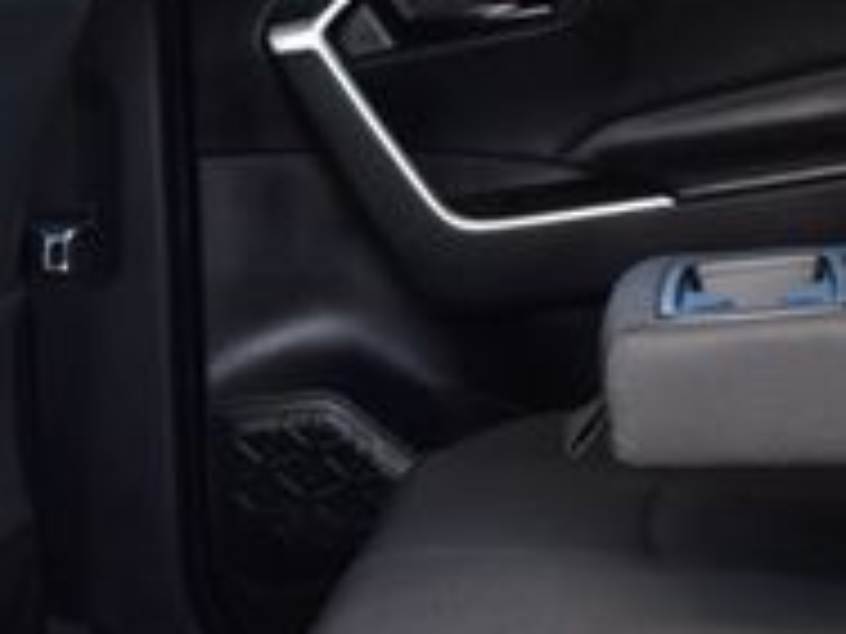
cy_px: 387
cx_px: 356
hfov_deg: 20.0
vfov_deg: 15.1
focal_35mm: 98
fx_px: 2395
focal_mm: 20
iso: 400
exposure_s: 1/50
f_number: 8
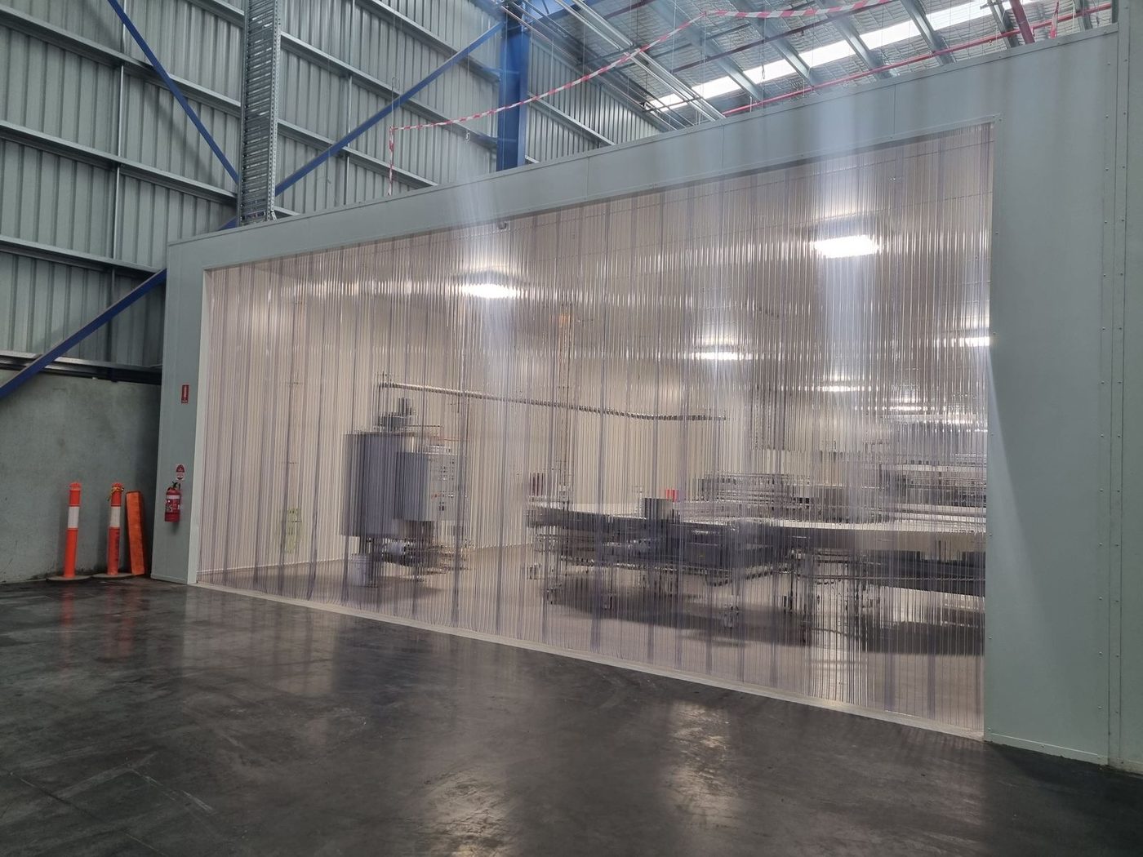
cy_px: 428
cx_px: 572
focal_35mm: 26
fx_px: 859
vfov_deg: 53.1
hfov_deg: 67.3
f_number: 1.8
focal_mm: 5.4
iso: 160
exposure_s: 1/100
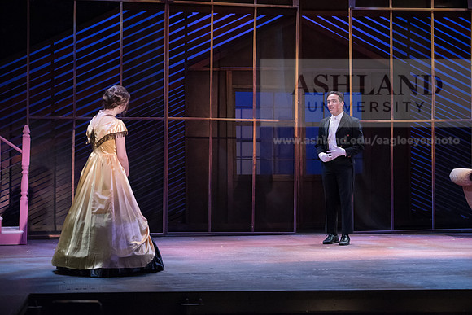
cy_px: 158
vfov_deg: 14.0
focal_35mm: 98
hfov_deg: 20.8
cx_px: 236
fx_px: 1285
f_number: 3.2
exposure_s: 1/320
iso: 4000
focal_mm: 98
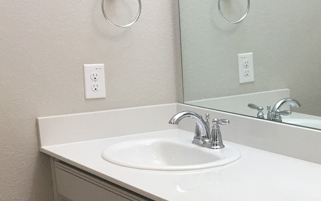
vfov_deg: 16.9
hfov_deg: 26.5
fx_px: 665
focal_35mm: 76
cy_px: 179
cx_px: 265
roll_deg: +1.1
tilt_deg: -11.7
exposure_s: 1/30
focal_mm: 4.15
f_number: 2.2
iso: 32
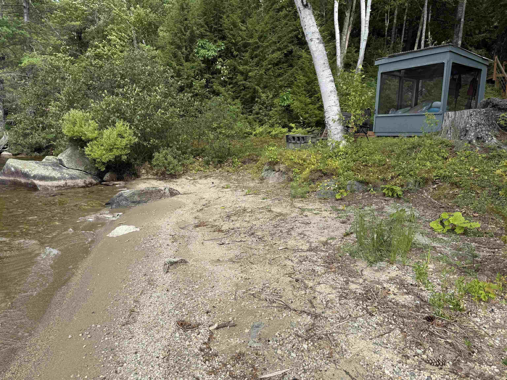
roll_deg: -1.2
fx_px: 352
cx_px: 254
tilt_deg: -8.4
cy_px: 190
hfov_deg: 71.6
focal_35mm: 24
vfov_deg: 56.8
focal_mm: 6.76
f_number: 1.78
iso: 80
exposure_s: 1/2299
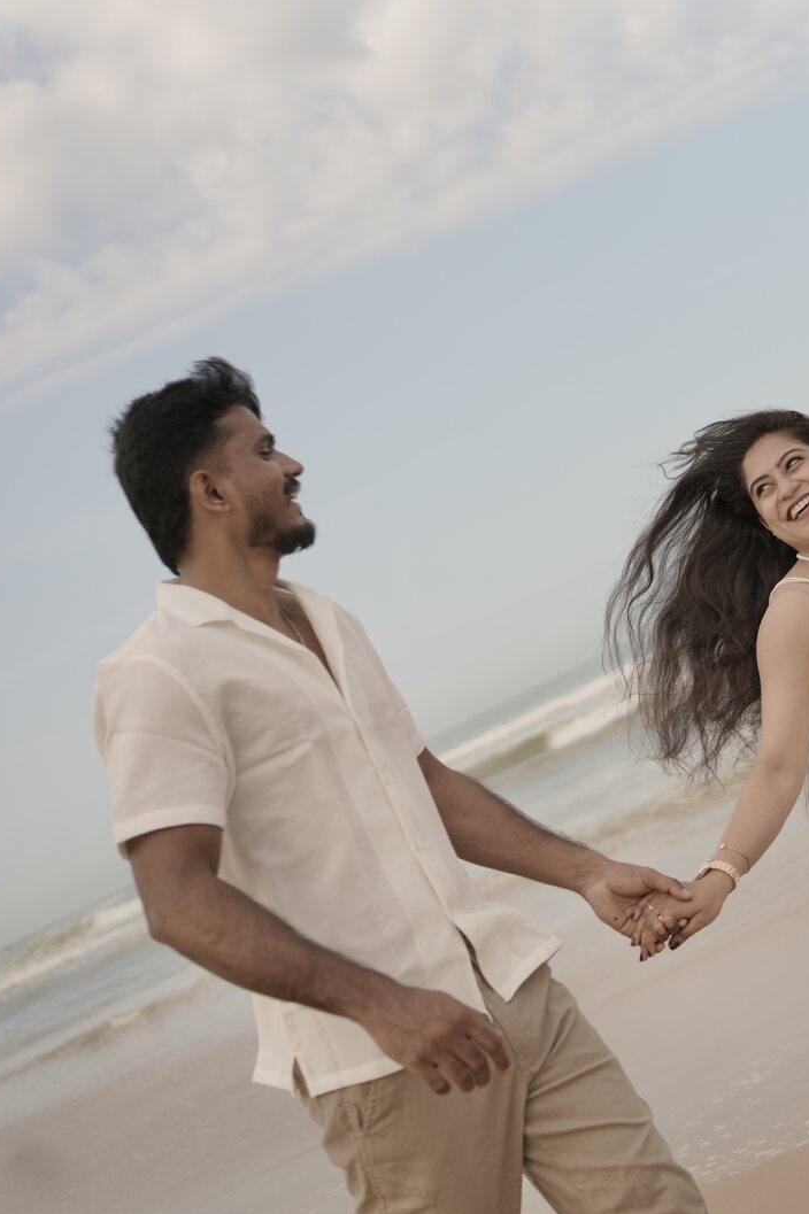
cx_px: 815
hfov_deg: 24.3
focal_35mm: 53
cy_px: 608
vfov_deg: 37.5
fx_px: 1788
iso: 400
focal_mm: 35
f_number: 1.8
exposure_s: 1/6400
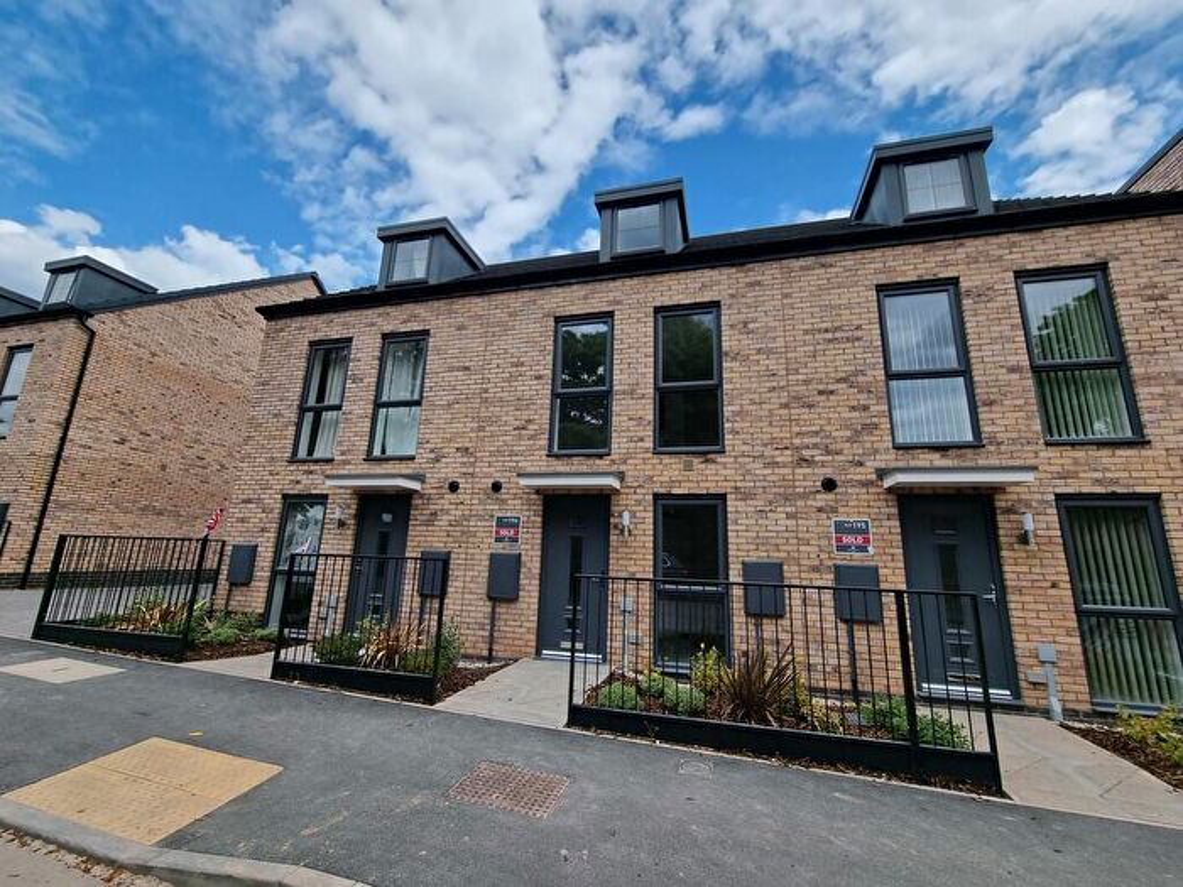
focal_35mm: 13
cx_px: 592
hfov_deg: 106.2
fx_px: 444
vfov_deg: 89.9
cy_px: 444
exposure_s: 1/1452
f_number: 2.2
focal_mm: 2.2
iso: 50
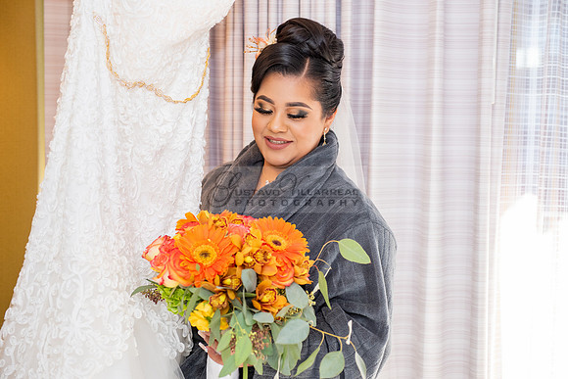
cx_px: 284
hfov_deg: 29.1
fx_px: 1095
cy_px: 190
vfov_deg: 19.6
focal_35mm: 69
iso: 500
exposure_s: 1/250
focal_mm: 66
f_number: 3.5
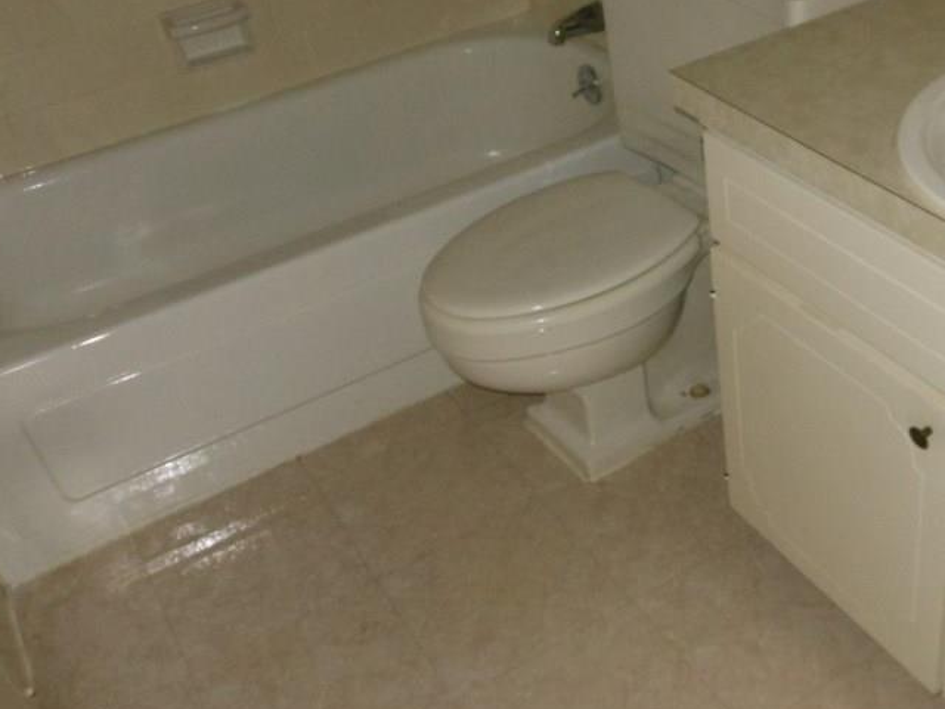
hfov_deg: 45.8
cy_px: 374
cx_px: 662
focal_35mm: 40
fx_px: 1092
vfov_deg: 35.9
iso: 400
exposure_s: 1/25
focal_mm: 4.5
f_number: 3.2
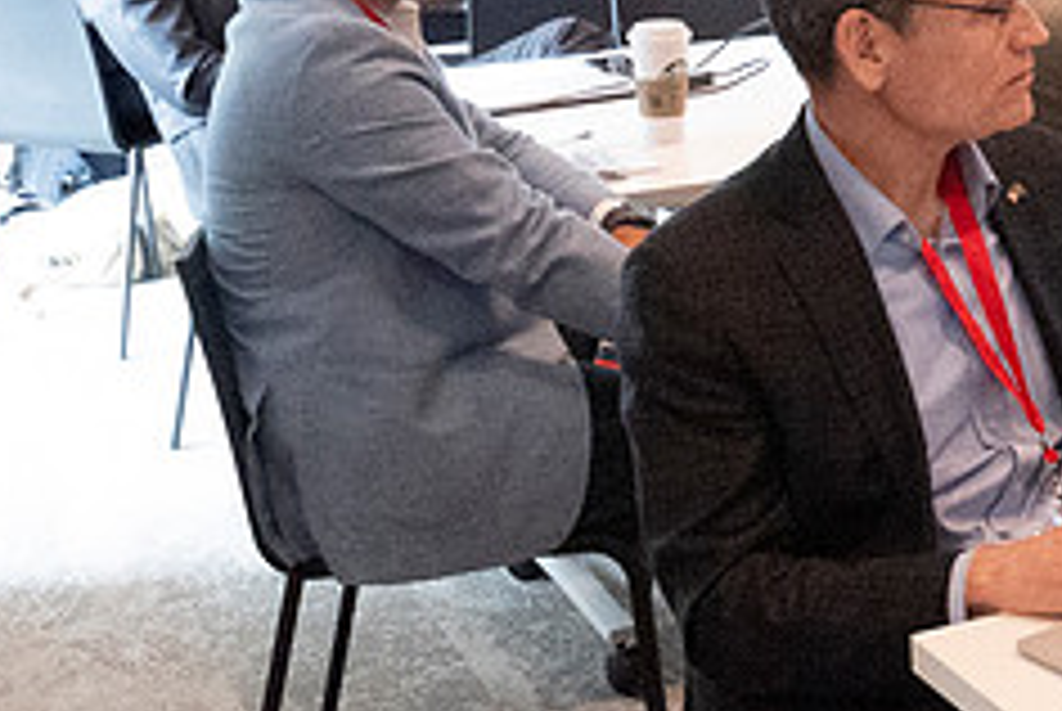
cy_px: 74
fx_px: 2392
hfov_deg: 23.5
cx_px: 1170
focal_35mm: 81
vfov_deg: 16.7
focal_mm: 22
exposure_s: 1/100
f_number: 10
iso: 12800
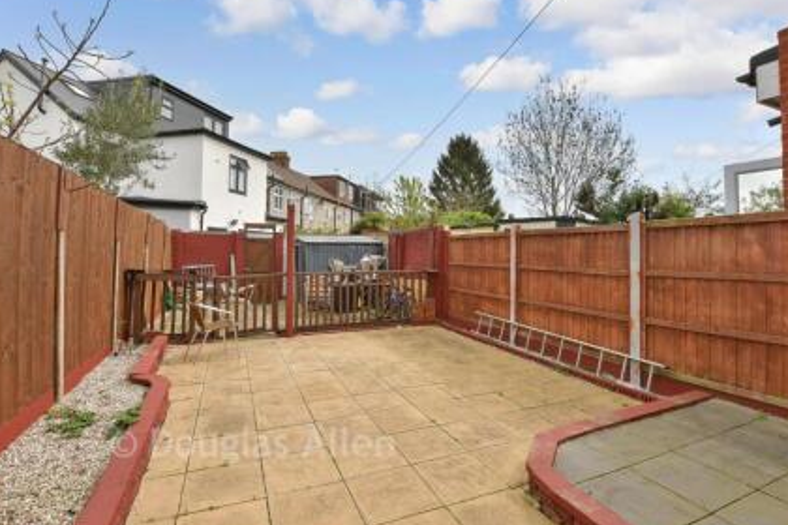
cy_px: 239
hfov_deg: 93.3
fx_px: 372
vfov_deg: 70.3
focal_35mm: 17
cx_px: 400
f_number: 8
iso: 125
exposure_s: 1/250
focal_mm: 10
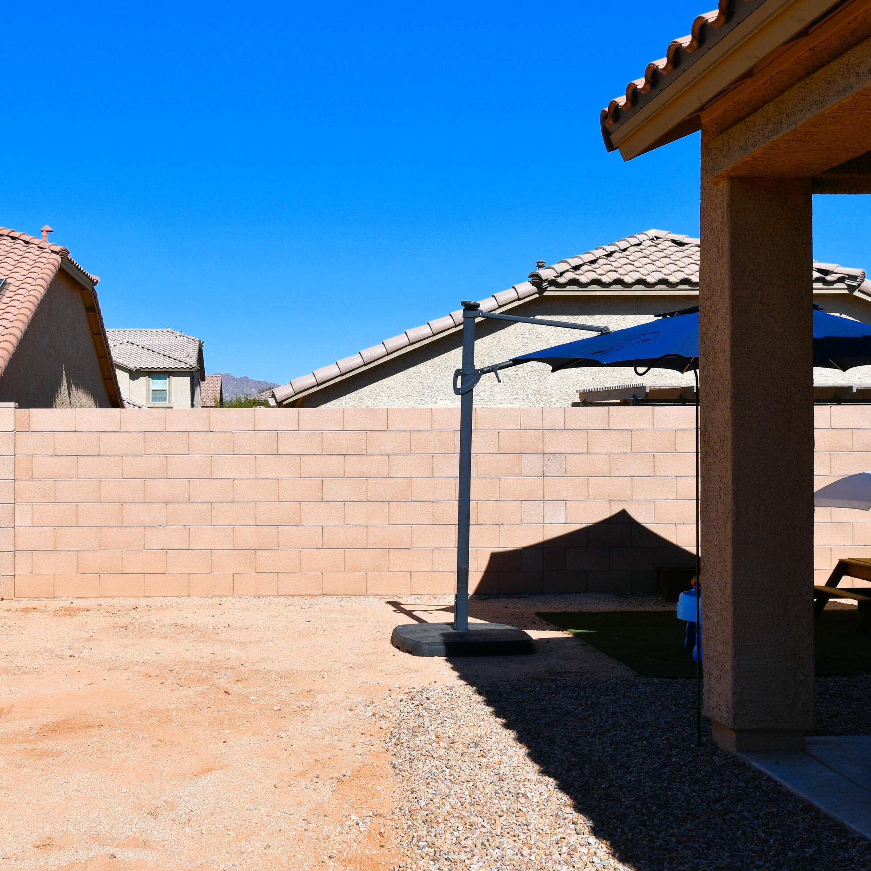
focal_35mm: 43
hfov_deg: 38.8
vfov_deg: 39.2
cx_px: 301
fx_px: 1224
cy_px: 444
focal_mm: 22
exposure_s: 1/250
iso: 100
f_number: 11
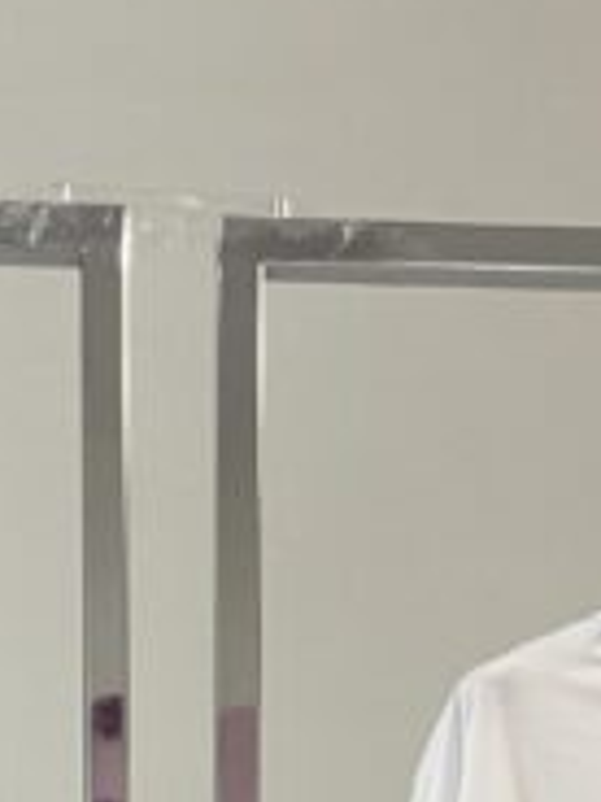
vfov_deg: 14.7
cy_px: 1543
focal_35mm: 113
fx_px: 2616
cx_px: 179
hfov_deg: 13.1
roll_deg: -0.2
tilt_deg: -2.4
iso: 80
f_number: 1.6
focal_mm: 4.2
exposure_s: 1/50
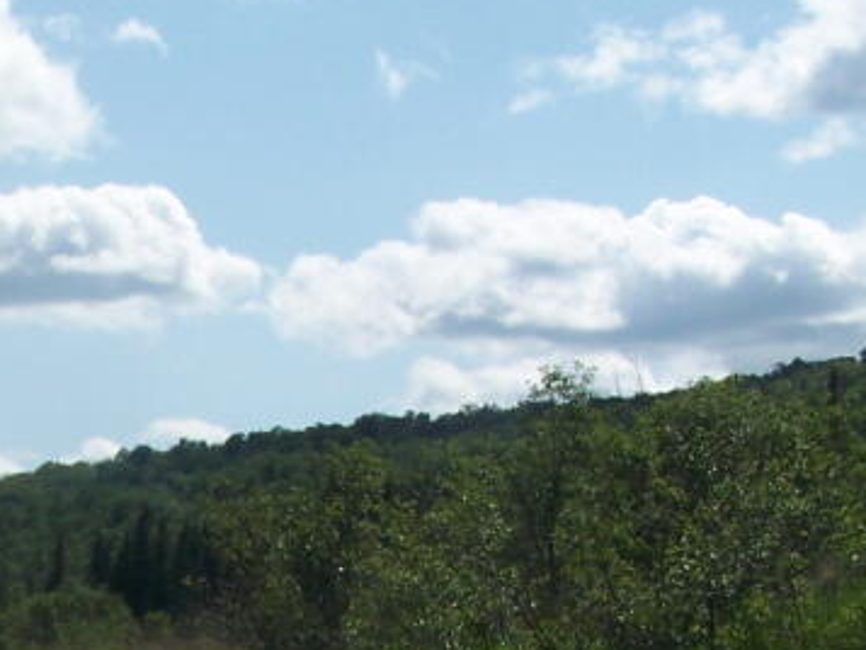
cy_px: 742
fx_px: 2728
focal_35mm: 109
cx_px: -46
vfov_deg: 13.3
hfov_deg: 17.5
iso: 80
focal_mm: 6.3
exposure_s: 1/800
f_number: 5.6
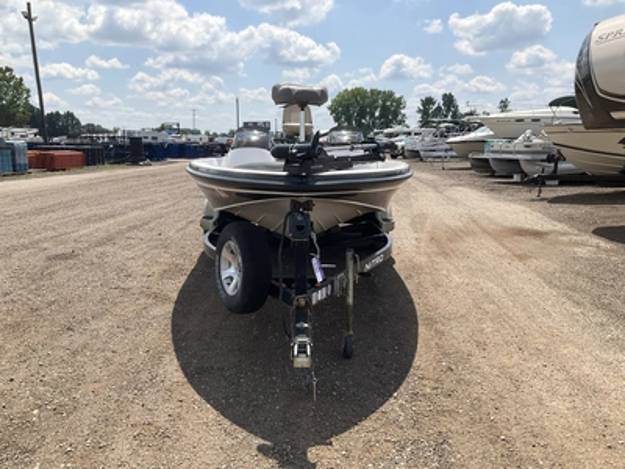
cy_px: 234
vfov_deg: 48.2
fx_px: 524
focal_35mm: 29
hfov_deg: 61.7
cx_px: 312
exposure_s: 1/1984
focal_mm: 3
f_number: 1.8
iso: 25
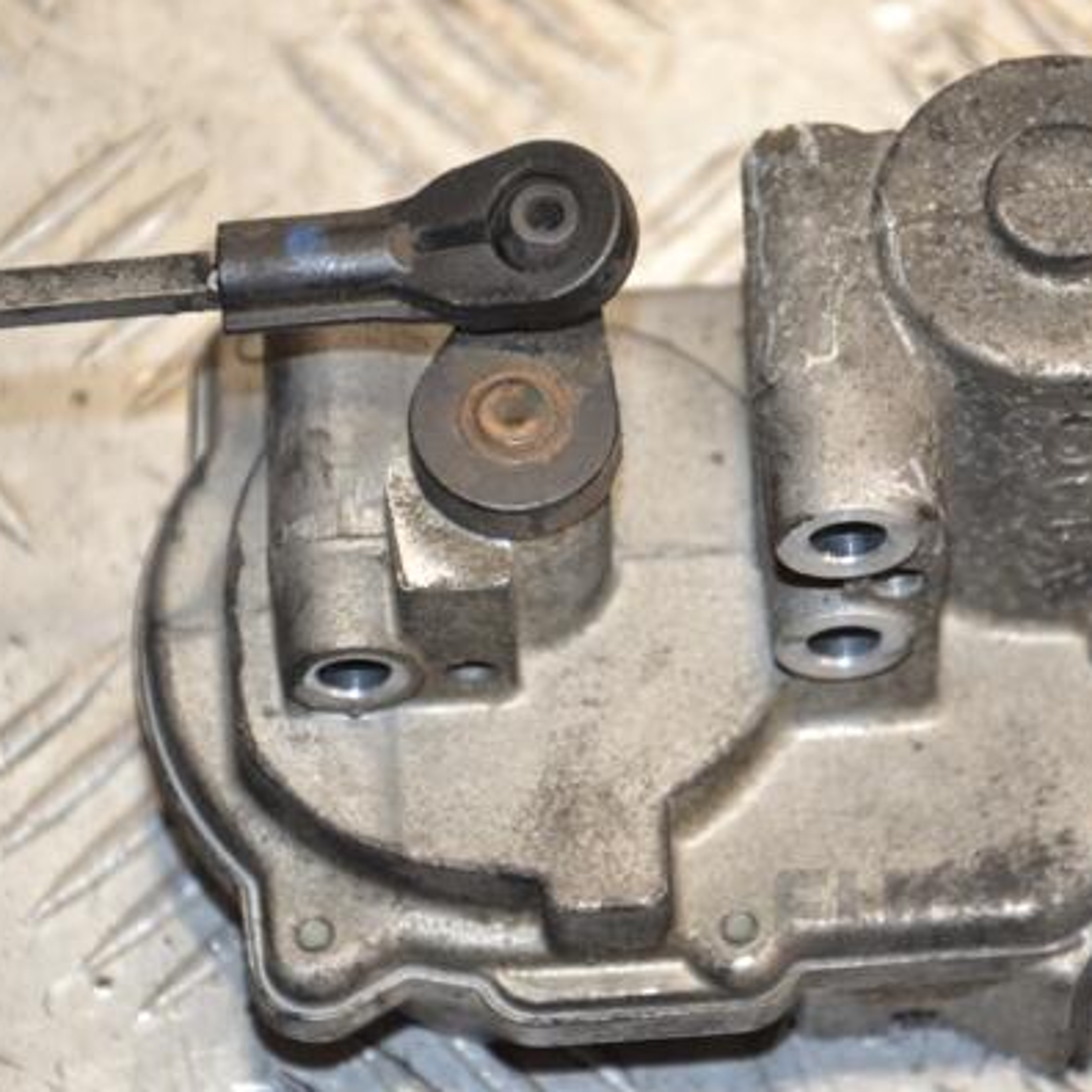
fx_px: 7232
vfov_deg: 8.6
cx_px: 722
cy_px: 543
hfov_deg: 8.6
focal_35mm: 203
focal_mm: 105
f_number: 5.6
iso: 800
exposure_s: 1/80
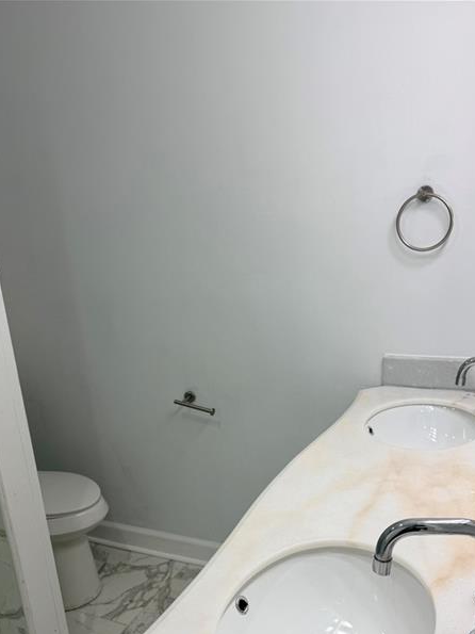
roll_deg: +1.8
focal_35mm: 31
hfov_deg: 45.3
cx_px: 267
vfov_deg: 57.4
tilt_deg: -18.4
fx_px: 567
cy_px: 408
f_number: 1.78
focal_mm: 6.76
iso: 64
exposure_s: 1/217
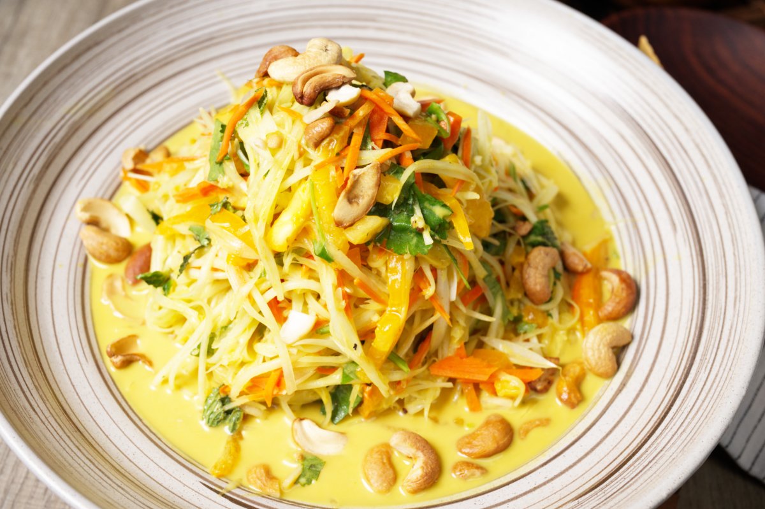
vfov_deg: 28.1
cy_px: 254
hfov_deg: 41.1
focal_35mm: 48
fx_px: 1020
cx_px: 382
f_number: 8
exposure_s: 1/640
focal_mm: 48
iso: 1000
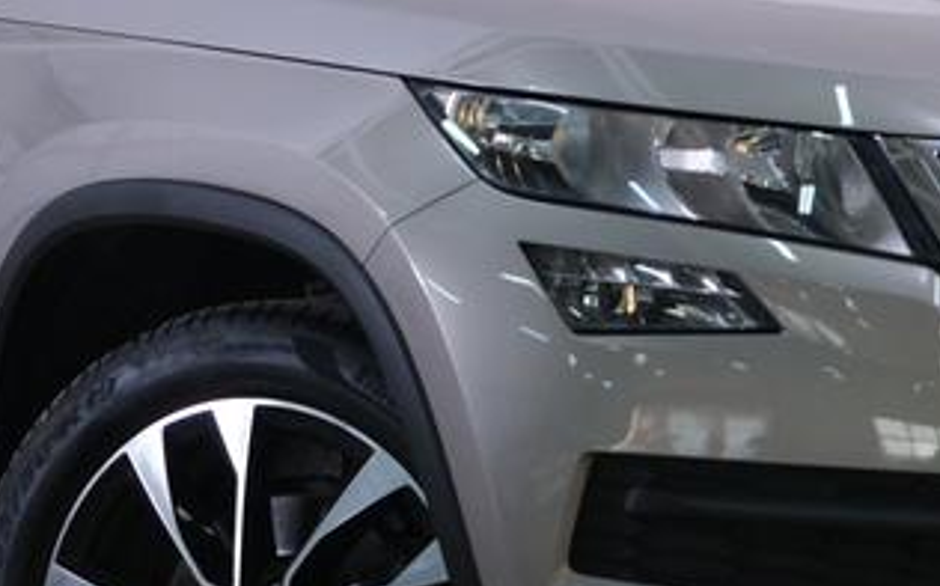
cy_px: -98
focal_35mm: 271
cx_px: 292
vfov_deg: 4.8
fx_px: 6938
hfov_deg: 7.7
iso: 800
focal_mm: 46.6
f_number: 4
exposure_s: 1/180
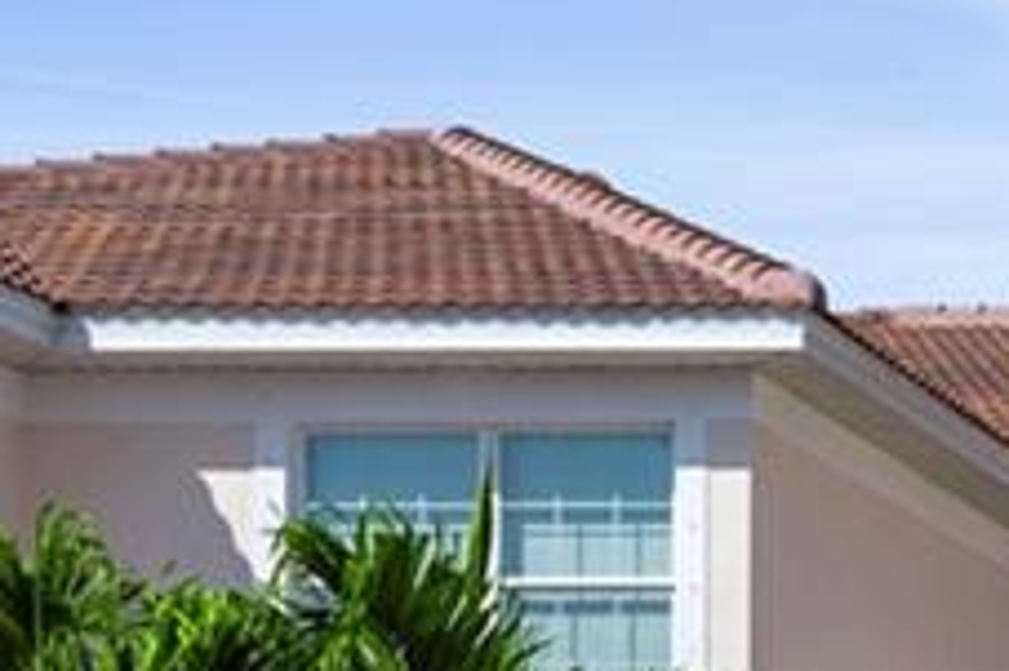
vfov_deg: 9.9
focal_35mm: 131
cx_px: 2205
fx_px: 3669
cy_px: 1220
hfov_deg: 13.0
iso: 200
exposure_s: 1/1000
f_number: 9
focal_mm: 29
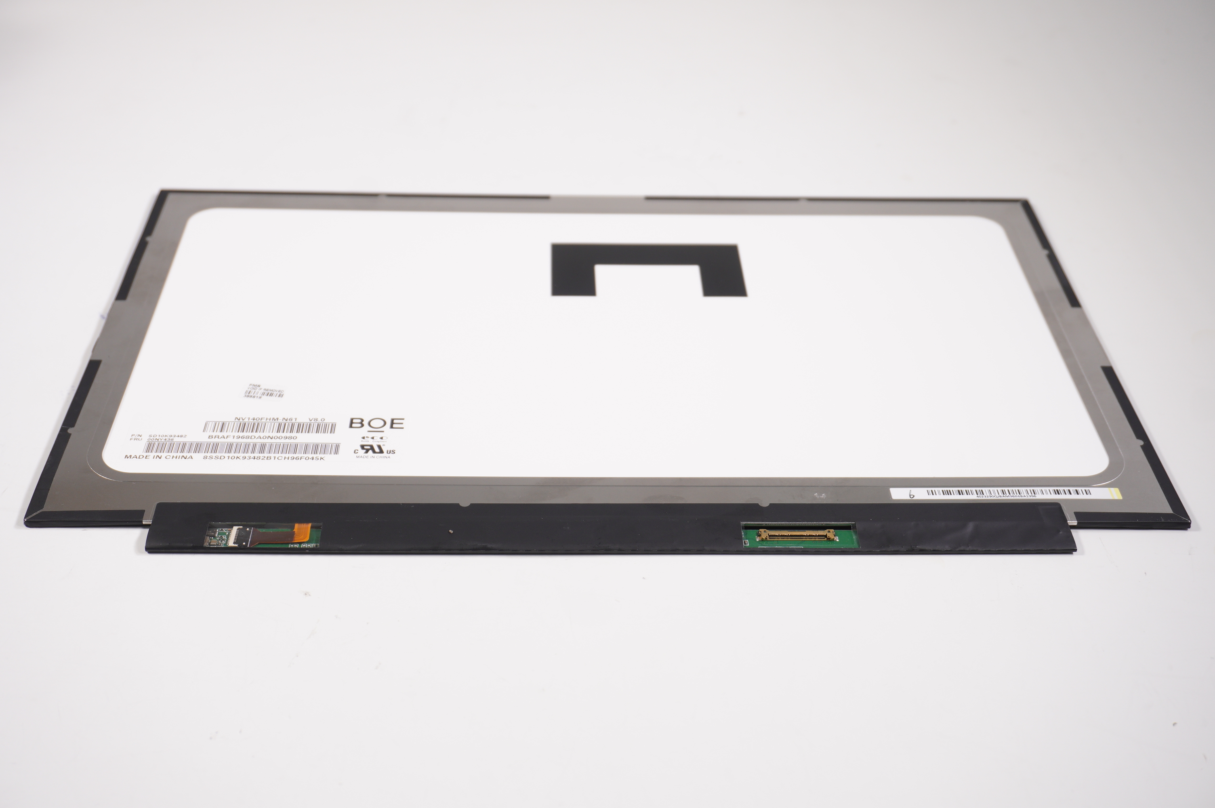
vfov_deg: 29.8
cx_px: 608
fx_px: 1517
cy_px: 404
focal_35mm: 45
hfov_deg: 43.6
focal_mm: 30
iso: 160
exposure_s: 1/80
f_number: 5.6
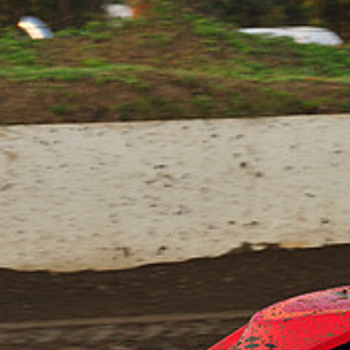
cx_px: 430
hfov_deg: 3.1
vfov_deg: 3.1
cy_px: 326
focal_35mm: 566
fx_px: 6475
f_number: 8
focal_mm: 200
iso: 640
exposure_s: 1/320
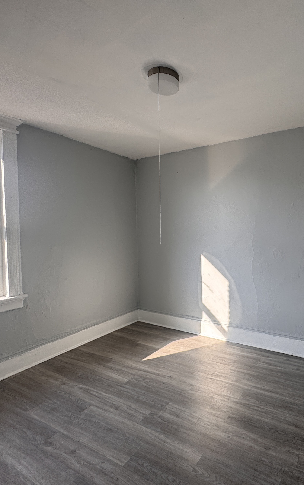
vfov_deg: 85.1
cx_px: 220
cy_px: 240
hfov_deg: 57.3
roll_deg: +0.8
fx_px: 265
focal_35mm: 20
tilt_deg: -2.0
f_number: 2.2
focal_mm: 2.22
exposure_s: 1/224
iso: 40
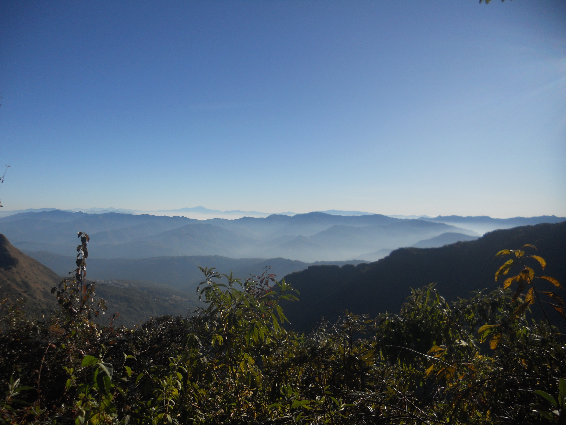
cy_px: 212
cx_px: 283
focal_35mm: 27
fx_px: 441
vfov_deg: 51.4
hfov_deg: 65.3
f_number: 8
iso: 80
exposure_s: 1/250
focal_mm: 4.9
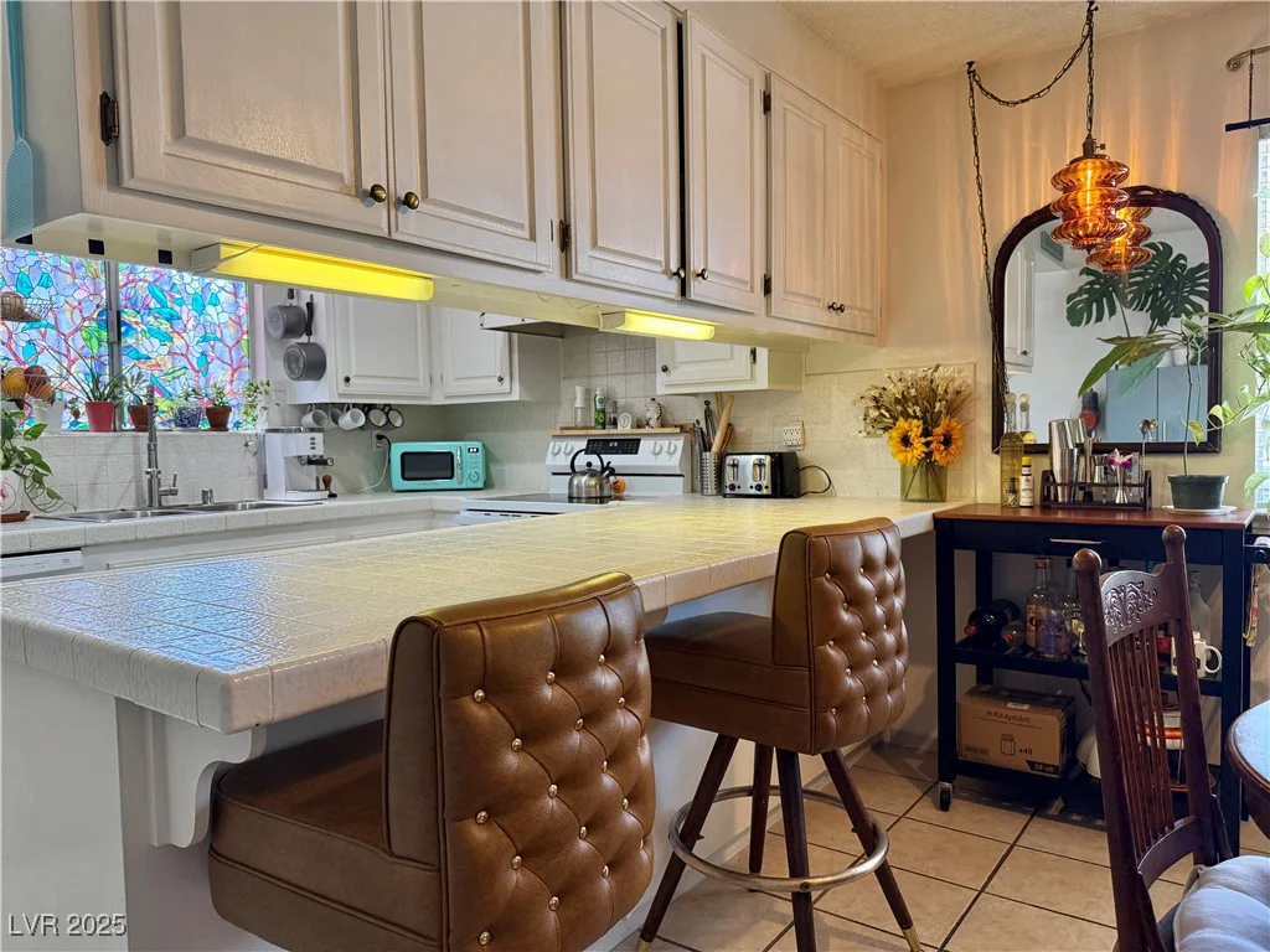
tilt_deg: -2.0
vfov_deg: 56.8
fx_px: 881
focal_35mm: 24
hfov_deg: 71.6
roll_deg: +1.4
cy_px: 476
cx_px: 635
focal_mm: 6.76
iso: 200
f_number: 1.78
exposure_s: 1/120
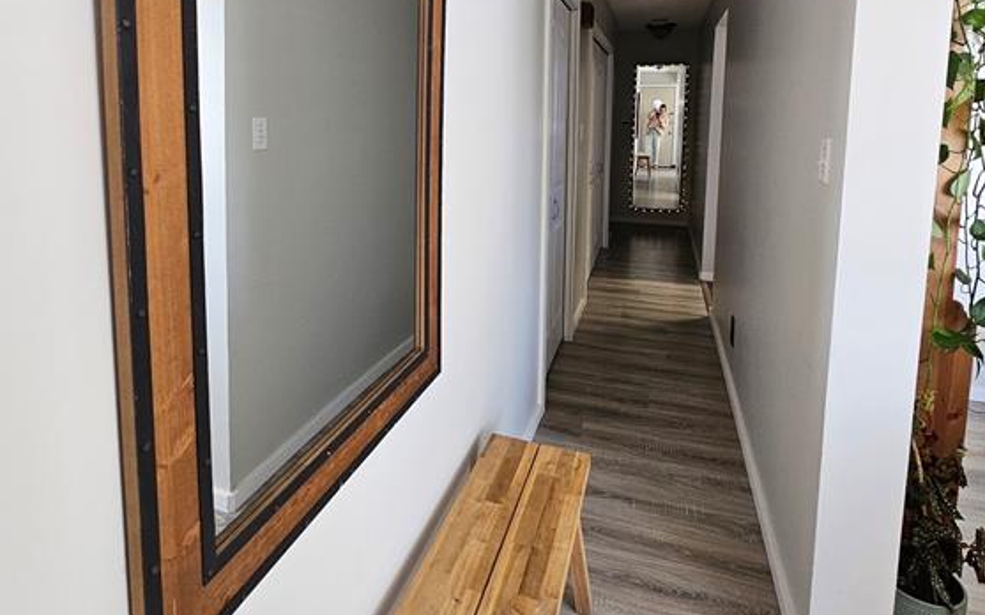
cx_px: 479
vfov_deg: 59.8
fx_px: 510
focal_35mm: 19
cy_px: 175
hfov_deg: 88.0
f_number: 2.2
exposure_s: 1/100
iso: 250
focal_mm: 2.2
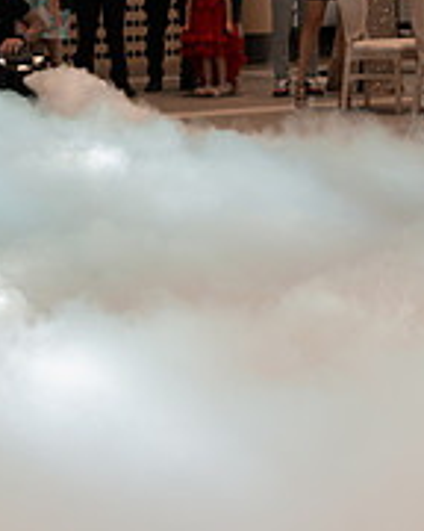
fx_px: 2463
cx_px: 752
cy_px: 267
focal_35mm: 157
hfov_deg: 9.4
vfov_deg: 12.3
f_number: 4.5
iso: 800
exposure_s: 1/400
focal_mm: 50
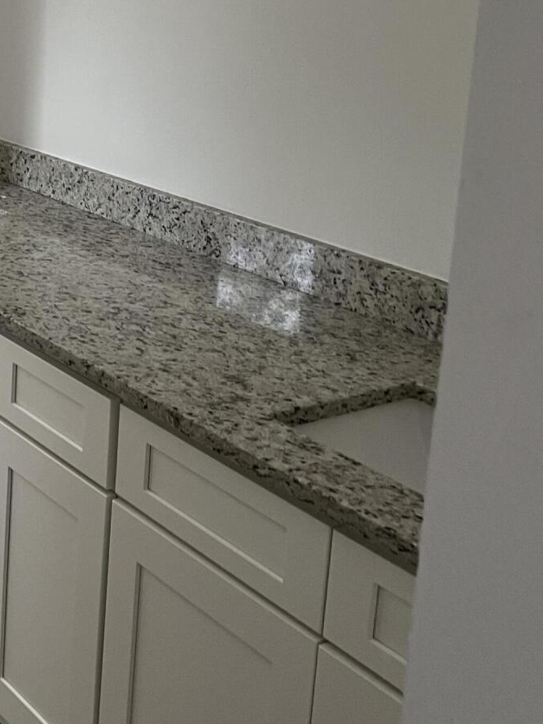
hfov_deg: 24.3
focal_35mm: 58
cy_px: 183
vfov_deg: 32.6
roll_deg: -0.1
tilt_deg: -9.7
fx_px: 1214
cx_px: 22
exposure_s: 1/60
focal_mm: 5.7
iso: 160
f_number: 1.5
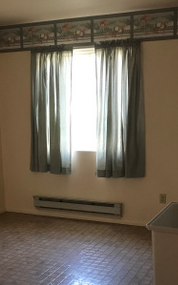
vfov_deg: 39.7
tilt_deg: -10.0
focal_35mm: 50
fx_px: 388
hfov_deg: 25.8
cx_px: 95
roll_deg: +0.4
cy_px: 195
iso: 100
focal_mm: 3.99
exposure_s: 1/15
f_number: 1.8
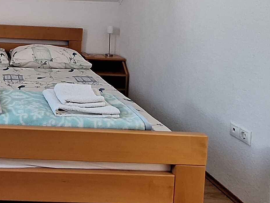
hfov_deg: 41.1
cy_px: 0
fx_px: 304
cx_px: -6
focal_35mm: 39
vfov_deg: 33.7
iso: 200
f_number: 2.2
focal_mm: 1.74
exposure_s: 1/50
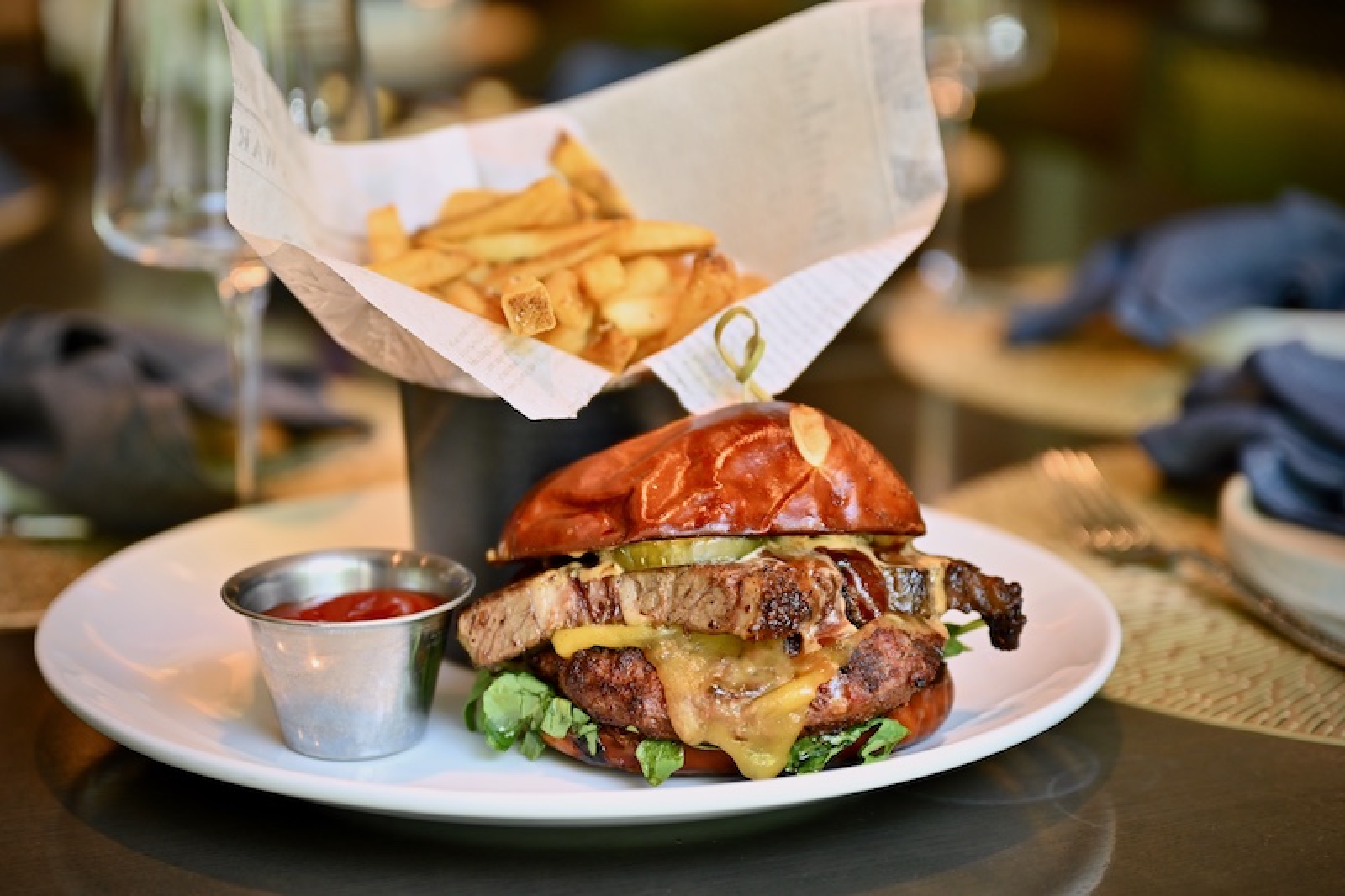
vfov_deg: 20.0
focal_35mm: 68
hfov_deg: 29.7
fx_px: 2540
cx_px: 672
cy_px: 448
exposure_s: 1/125
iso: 400
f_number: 2.8
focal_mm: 68
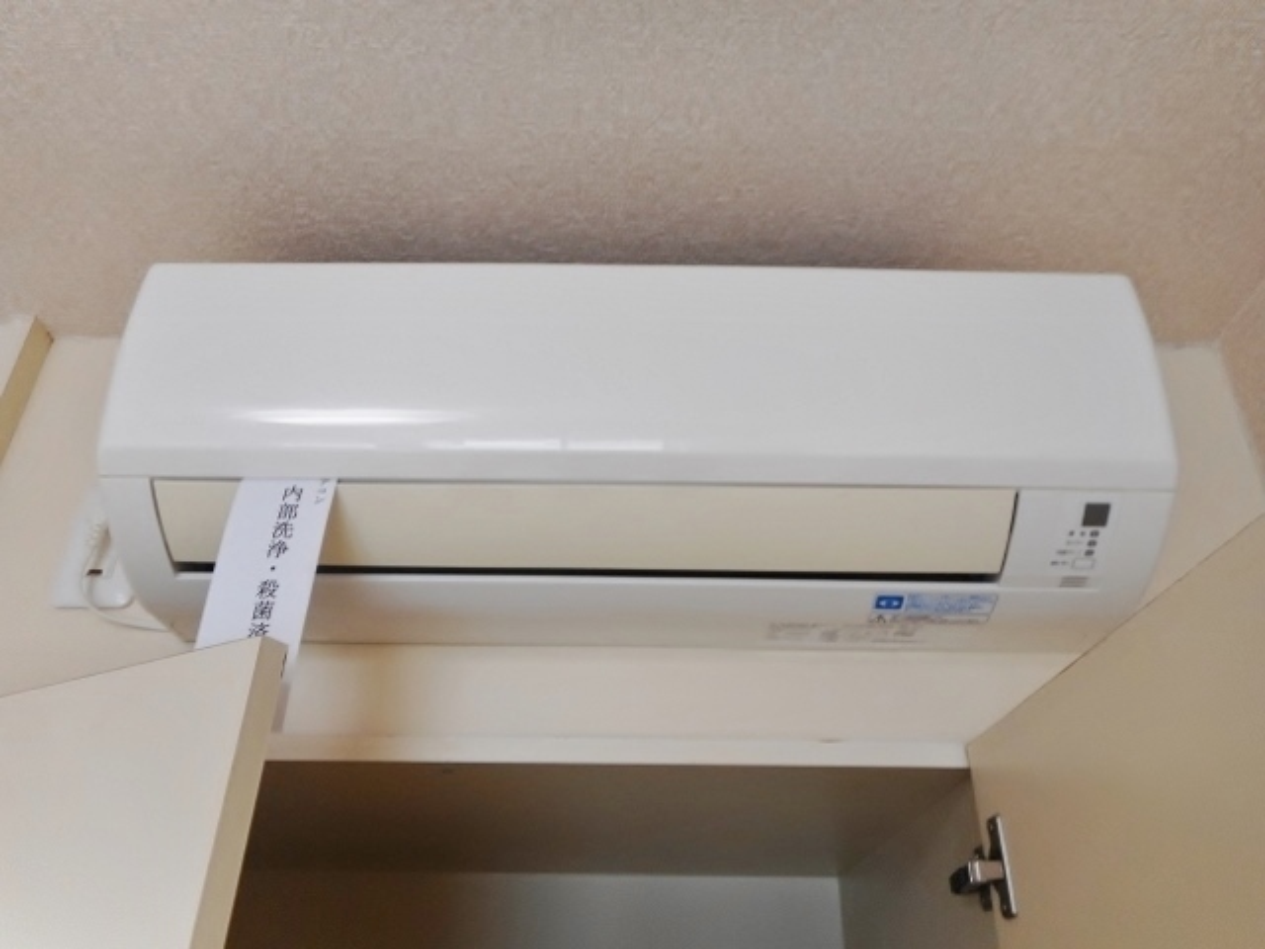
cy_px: 474
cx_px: 632
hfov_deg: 69.4
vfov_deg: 54.9
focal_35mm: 25
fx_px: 914
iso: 140
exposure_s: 1/30
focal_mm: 4.5
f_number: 3.7
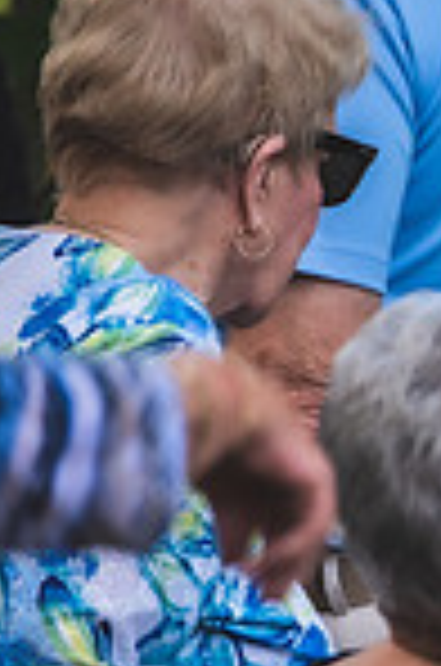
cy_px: 659
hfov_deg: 1.7
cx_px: 1233
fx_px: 14510
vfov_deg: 2.6
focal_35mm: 786
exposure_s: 1/400
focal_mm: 200
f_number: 2.8
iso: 400
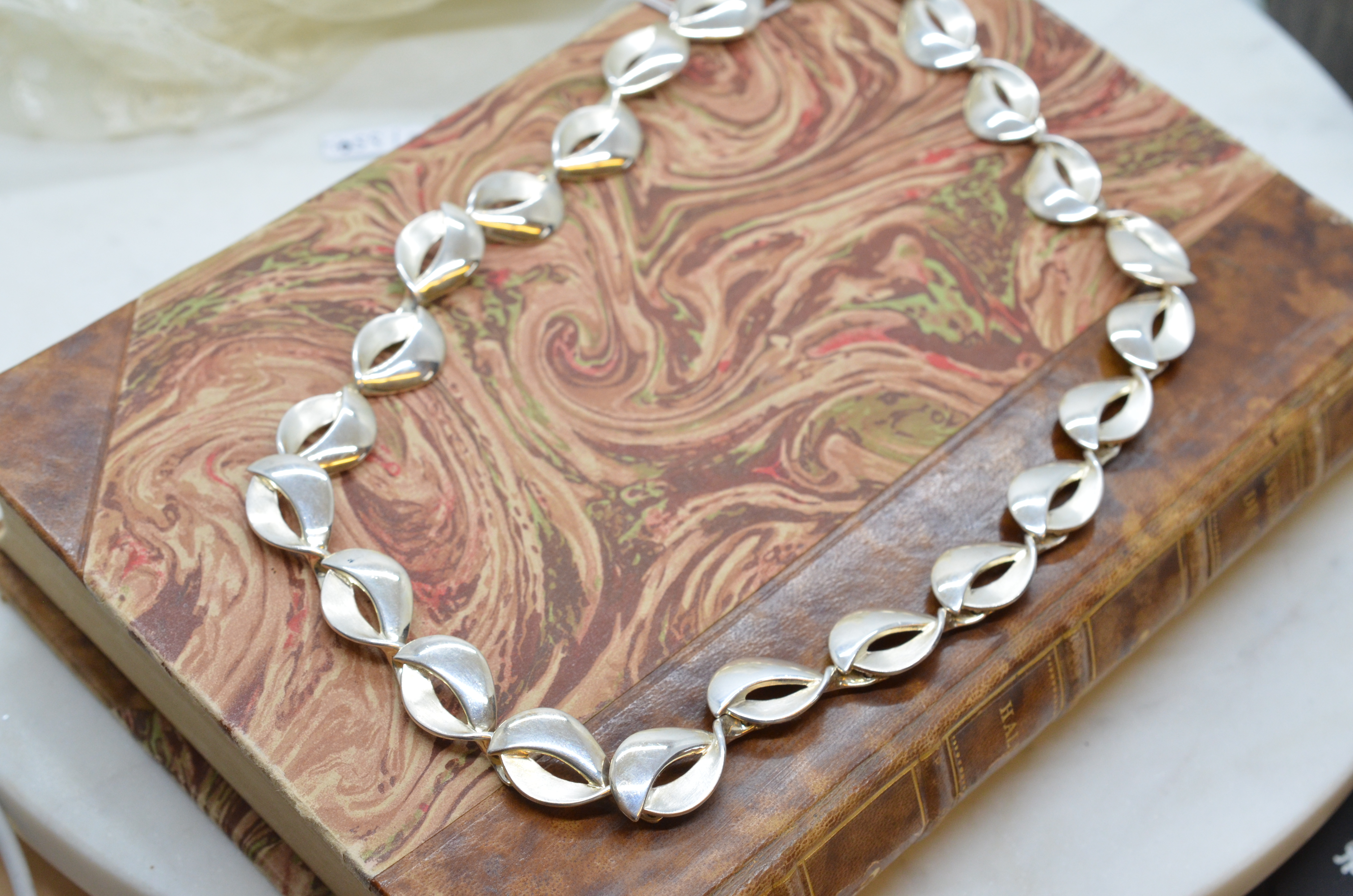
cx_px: 676
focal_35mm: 60
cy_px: 448
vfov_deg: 22.5
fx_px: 2250
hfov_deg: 33.5
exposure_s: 1/125
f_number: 9
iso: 1000
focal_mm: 40
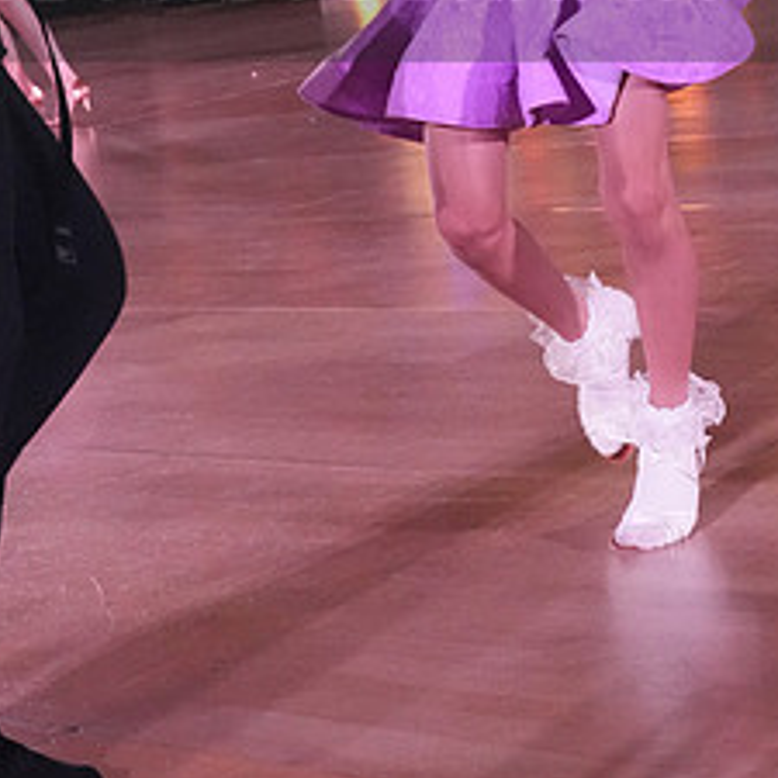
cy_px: -52
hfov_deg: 15.5
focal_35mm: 112
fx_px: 2848
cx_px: 309
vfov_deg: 15.2
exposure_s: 1/400
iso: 8000
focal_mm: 34
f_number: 7.1
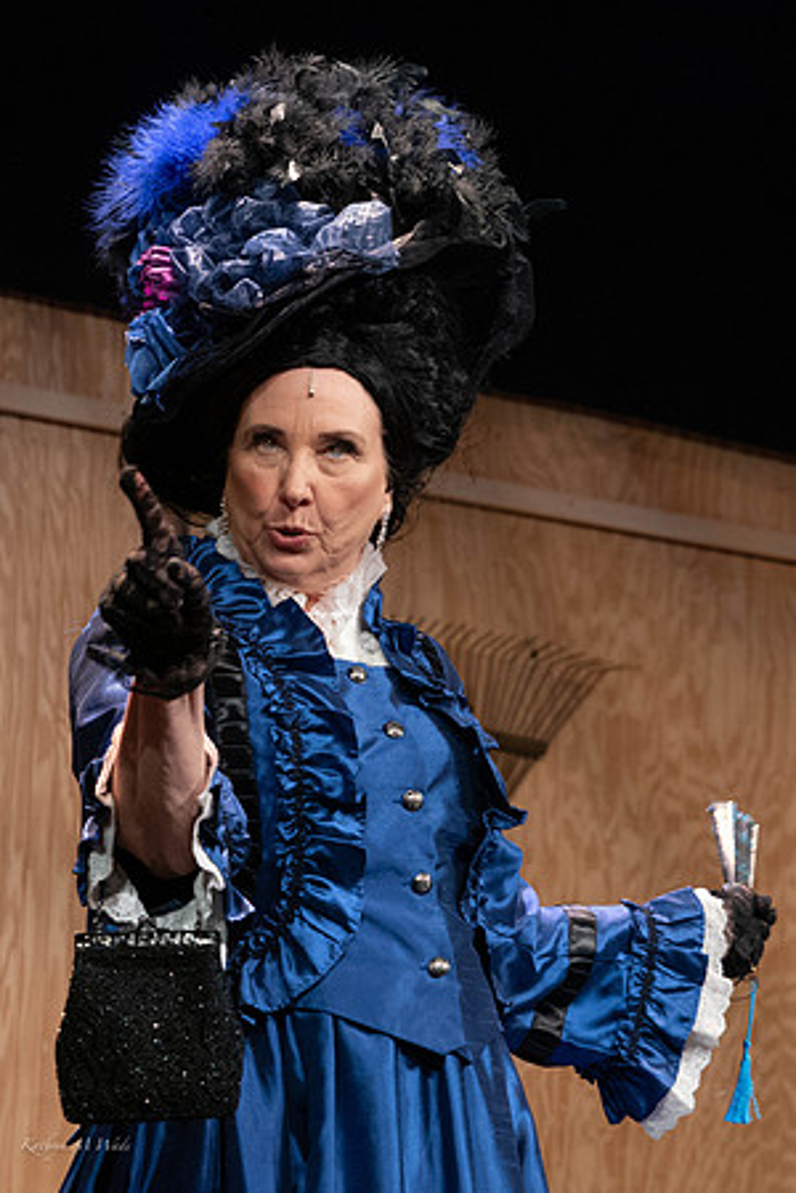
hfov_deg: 9.2
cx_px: 247
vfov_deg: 13.8
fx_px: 4947
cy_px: 582
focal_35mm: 149
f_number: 5.6
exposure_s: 1/200
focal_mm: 94
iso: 3200
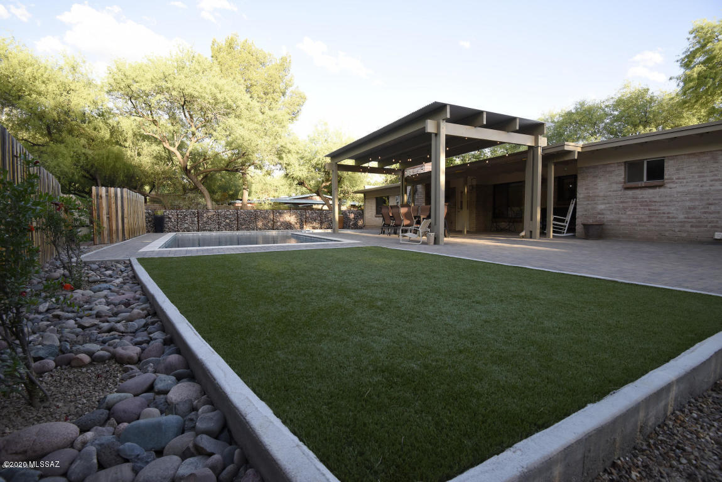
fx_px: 321
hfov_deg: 96.7
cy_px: 241
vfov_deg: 73.8
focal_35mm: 16
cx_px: 361
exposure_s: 1/200
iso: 800
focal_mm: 16
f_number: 7.1
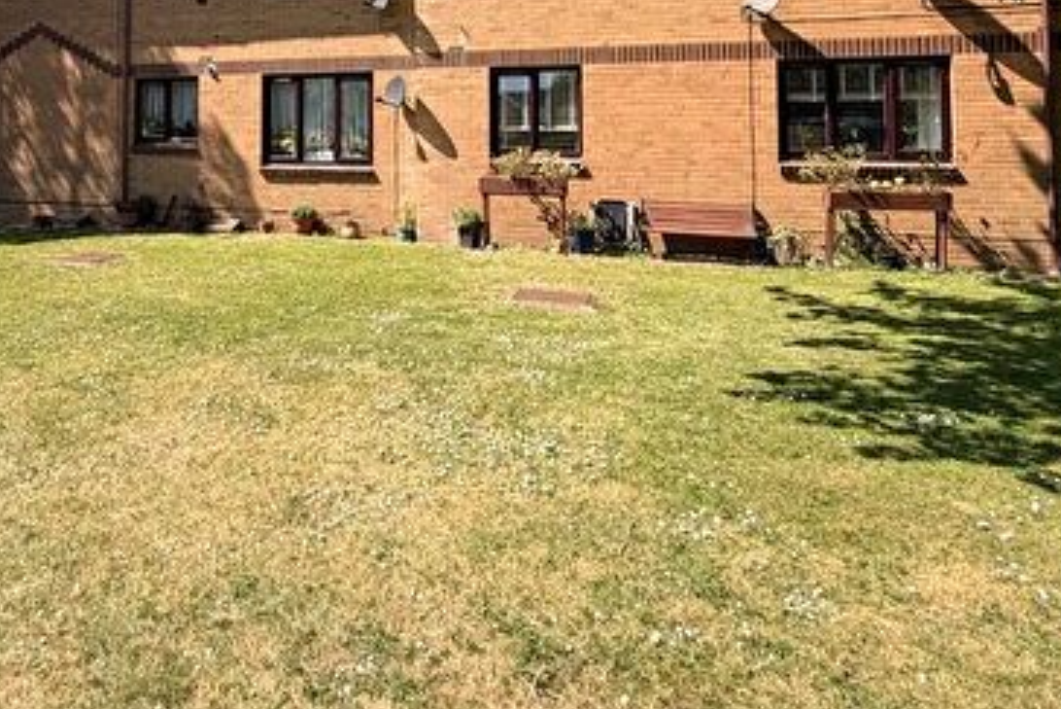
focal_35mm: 28
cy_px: 98
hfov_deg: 63.8
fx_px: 826
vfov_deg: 43.2
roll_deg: +0.0
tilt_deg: +3.5
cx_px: 353
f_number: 2.2
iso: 40
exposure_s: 1/770
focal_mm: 2.22
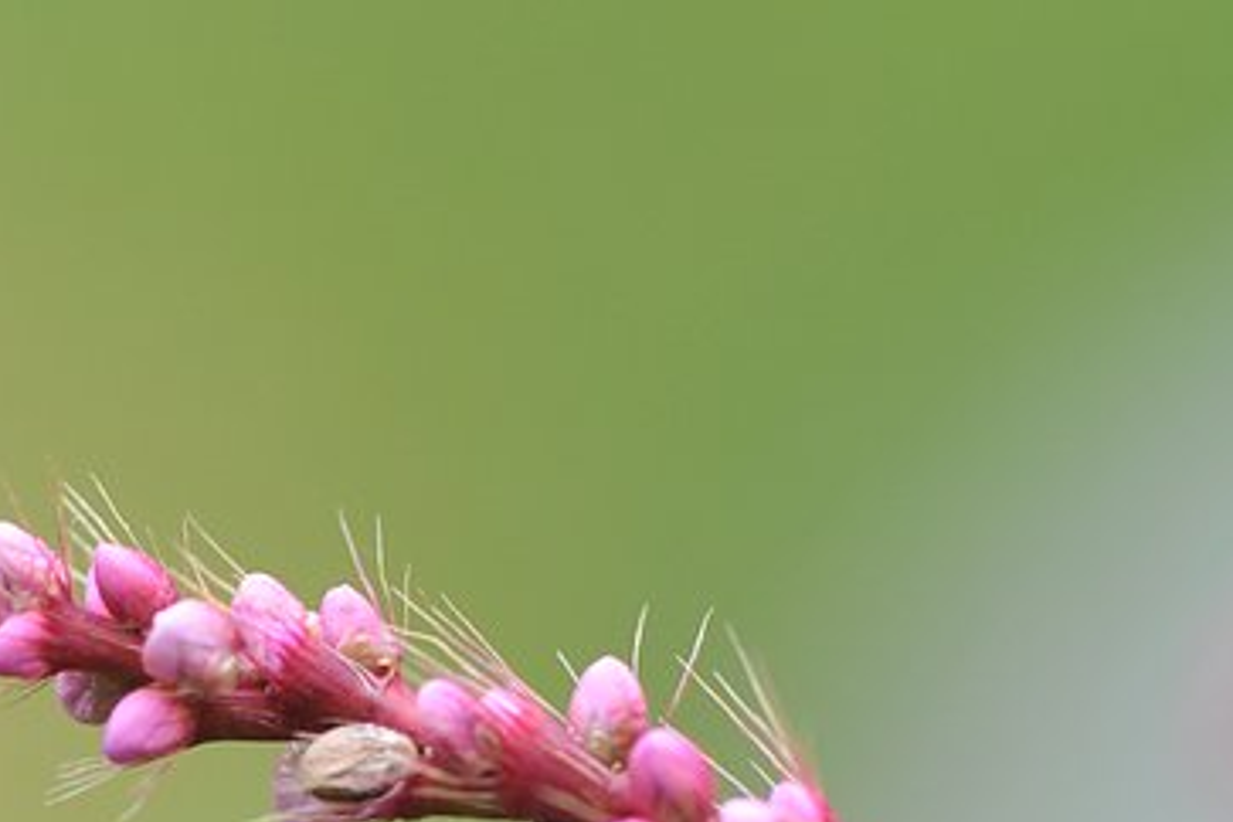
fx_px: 10137
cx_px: 231
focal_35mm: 296
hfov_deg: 7.0
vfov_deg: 4.6
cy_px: 606
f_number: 7.1
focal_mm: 105
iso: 800
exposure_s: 1/200
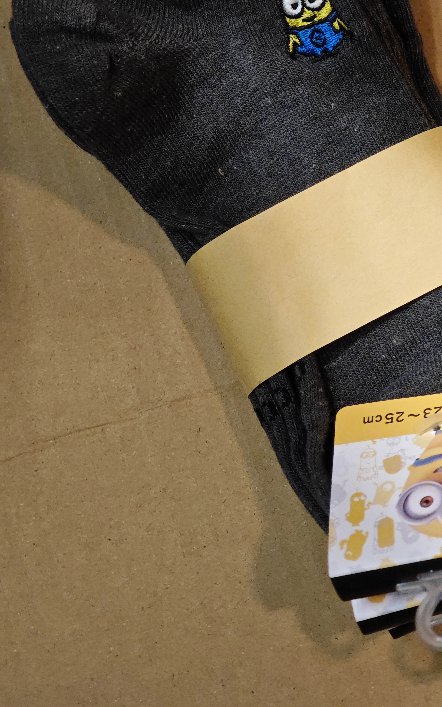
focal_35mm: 107
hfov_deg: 12.2
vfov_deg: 19.4
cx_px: 292
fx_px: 2062
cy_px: 249
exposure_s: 1/100
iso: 500
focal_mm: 12.28
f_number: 1.8
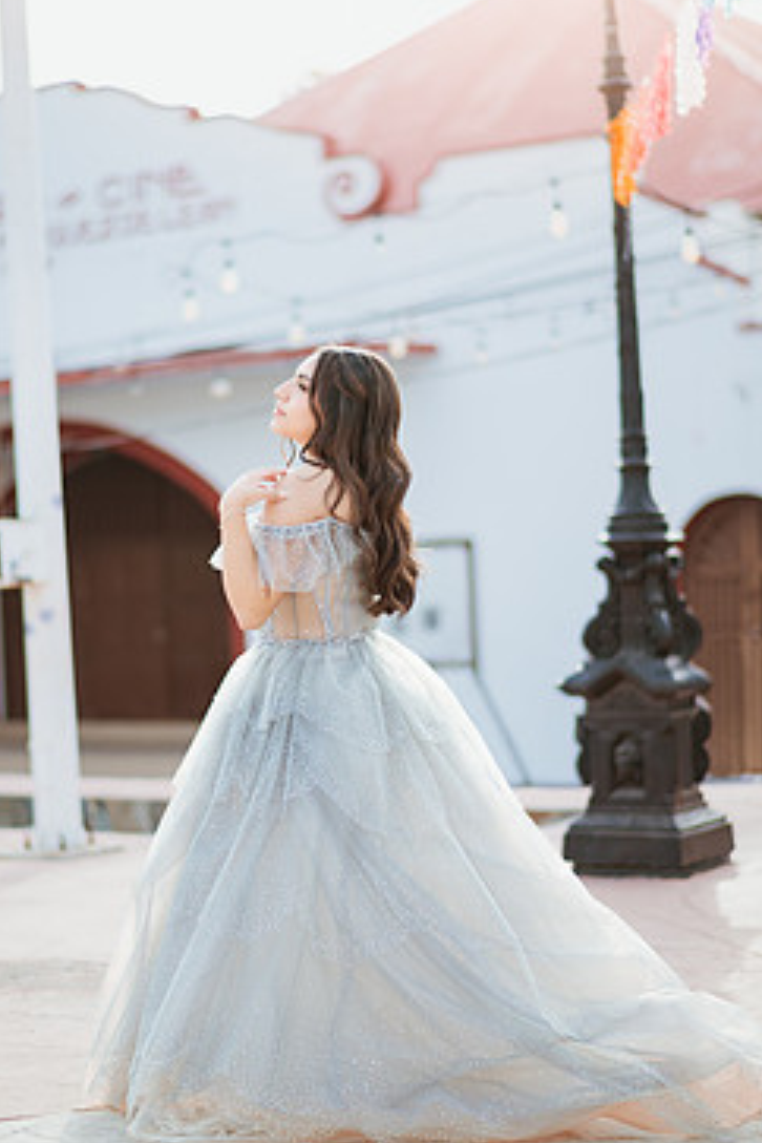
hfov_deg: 18.9
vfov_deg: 28.1
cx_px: 331
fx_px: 2286
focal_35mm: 72
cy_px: 532
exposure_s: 1/2500
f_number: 1.4
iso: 100
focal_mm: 58
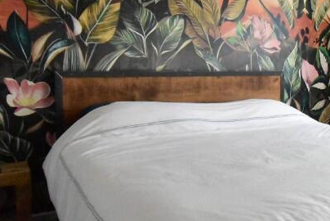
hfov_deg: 47.9
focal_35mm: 38
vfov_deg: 35.0
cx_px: 264
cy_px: 90
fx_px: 349
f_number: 10
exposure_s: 1/1000
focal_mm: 10
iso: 12800
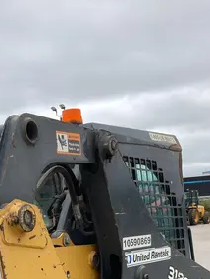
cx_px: 51
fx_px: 582
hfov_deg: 20.3
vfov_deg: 24.7
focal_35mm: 72
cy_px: 324
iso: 20
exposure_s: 1/592
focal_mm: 3.99
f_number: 1.8
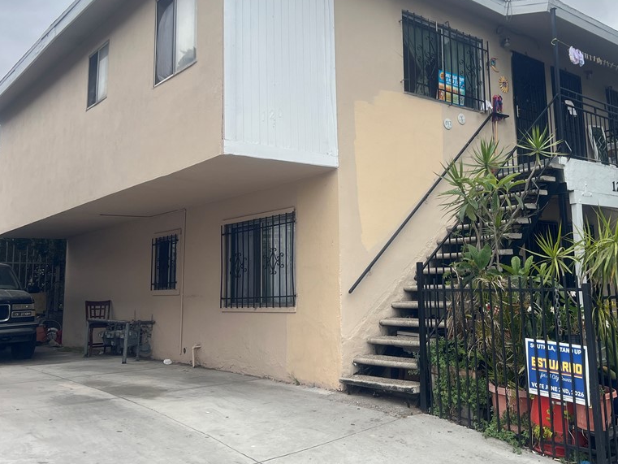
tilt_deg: +8.8
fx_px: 625
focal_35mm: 35
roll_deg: +1.7
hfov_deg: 52.0
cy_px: 184
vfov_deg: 40.5
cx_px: 387
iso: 50
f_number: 1.5
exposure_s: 1/1698
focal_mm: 5.7
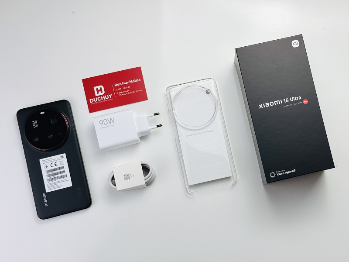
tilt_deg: -80.8
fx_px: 484
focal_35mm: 48
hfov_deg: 39.7
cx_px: 174
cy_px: 131
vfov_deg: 30.3
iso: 64
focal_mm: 6.76
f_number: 1.78
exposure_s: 1/427
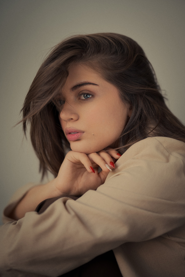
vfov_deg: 23.9
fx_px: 655
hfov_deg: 16.1
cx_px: 92
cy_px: 138
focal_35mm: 85
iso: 125
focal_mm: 85
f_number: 1.4
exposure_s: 1/400
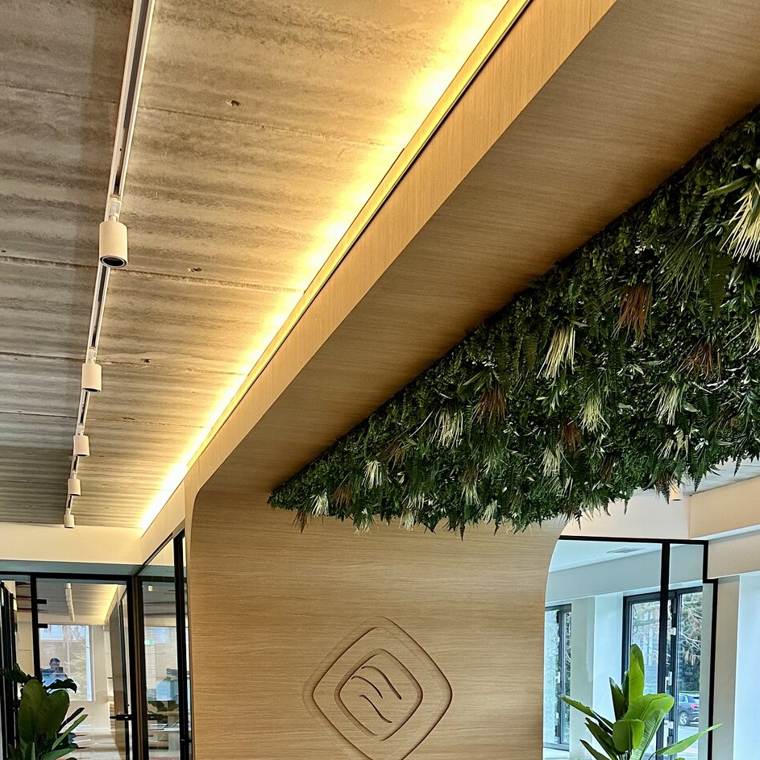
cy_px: 783
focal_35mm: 45
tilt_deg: -5.6
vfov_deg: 33.8
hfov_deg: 37.5
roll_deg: -0.3
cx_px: 442
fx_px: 1118
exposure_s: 1/50
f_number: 1.78
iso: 200
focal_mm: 6.86
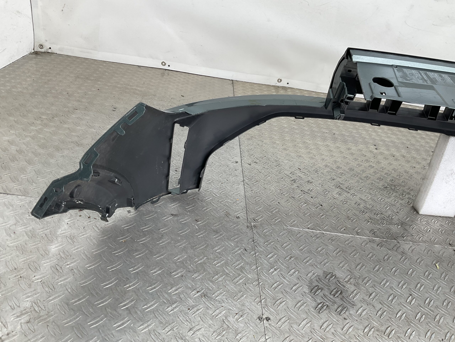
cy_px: 171
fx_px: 381
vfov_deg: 48.2
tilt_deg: -31.2
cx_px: 228
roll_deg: -13.4
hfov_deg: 61.7
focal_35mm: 29
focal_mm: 3
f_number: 1.8
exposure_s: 1/120
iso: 16
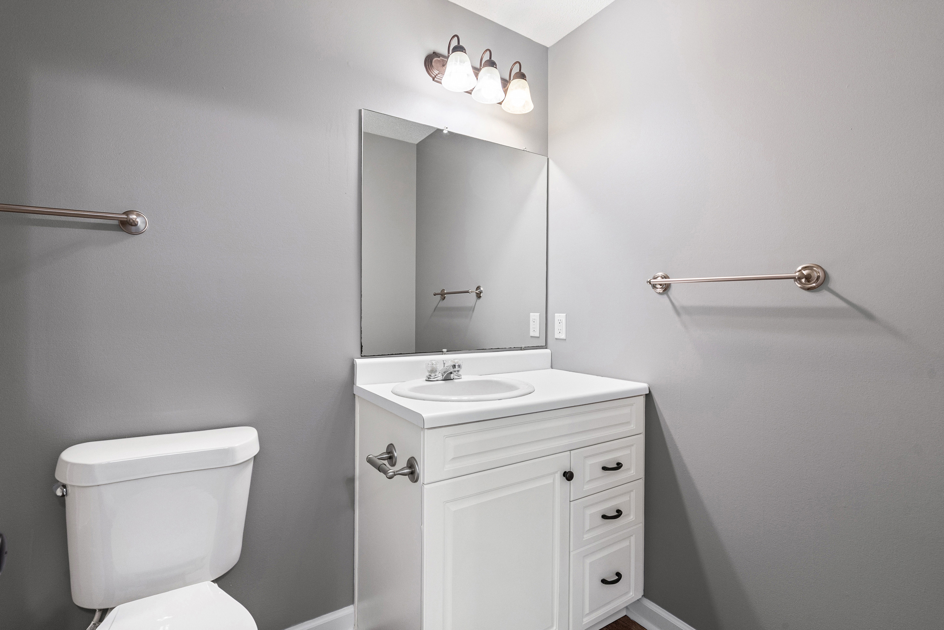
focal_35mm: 16
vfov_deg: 73.8
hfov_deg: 96.7
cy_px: 315
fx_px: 420
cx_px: 472
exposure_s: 1/6
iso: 800
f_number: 9
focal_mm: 16
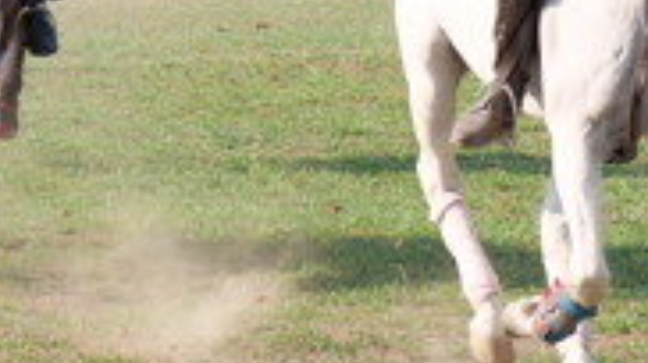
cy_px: -16
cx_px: 352
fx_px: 7880
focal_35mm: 459
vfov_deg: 2.6
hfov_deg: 4.7
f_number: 5.6
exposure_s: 1/400
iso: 200
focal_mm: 60
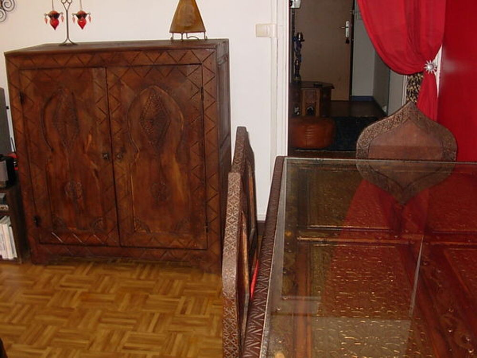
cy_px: 179
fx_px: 524
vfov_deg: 37.7
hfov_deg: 49.0
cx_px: 238
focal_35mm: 38
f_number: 2.9
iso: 77
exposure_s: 1/49.4
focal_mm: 6.3
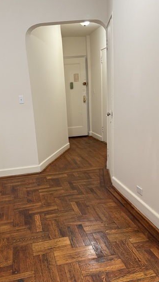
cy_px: 164
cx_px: 59
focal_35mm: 31
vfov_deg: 62.3
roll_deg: +7.2
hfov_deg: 37.5
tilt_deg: -15.3
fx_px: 232
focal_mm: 6.76
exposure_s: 1/60
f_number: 1.78
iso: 160
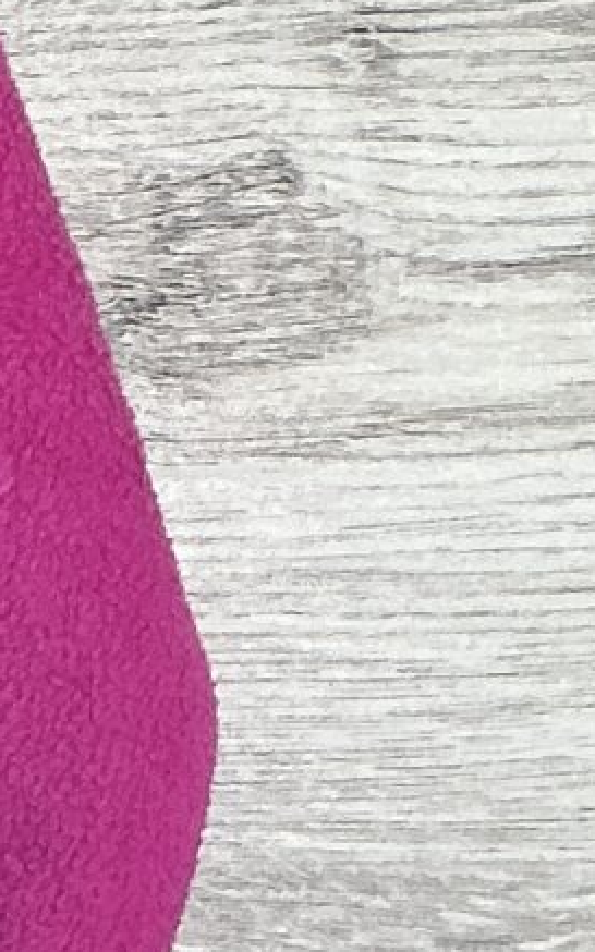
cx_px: -1295
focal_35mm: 180
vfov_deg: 11.6
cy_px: 111
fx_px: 4672
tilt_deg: -84.6
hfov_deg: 6.5
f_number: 1.8
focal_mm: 3
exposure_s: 1/50
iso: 64
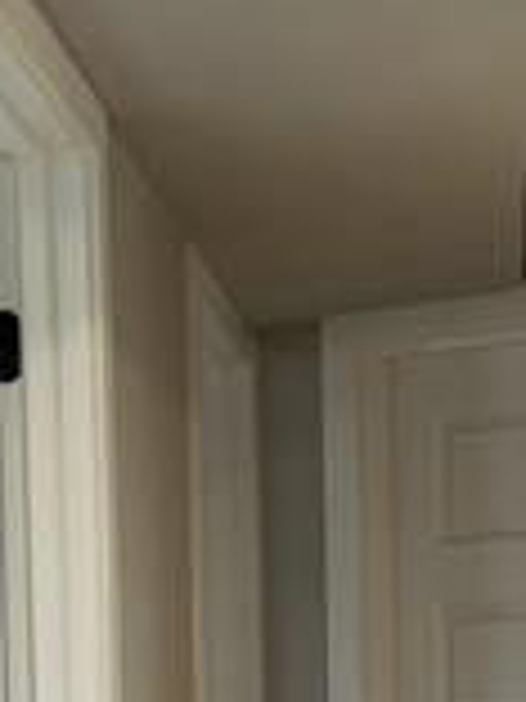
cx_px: 418
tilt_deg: -2.6
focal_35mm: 118
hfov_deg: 12.5
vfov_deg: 16.1
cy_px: 819
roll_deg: +0.6
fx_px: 2391
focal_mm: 6.76
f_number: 1.78
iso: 125
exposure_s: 1/60
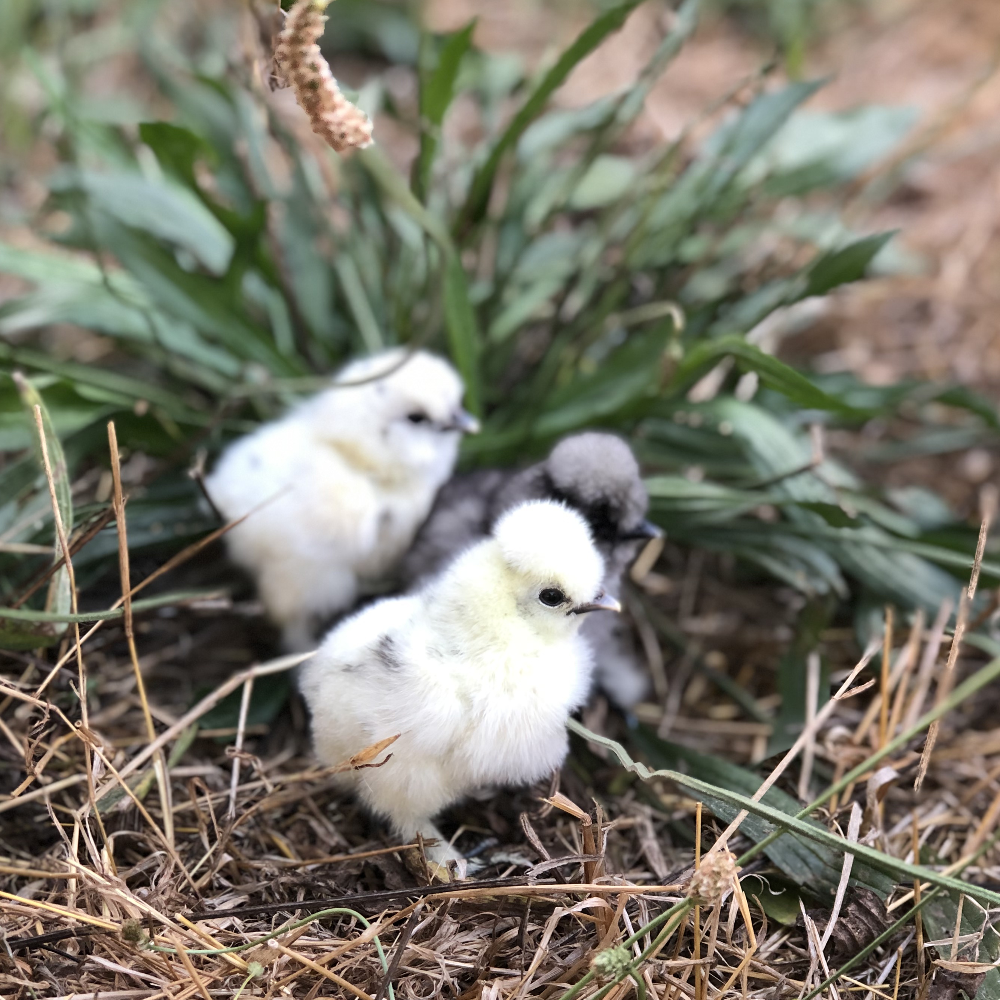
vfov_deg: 22.6
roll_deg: -2.3
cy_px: 738
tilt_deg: -27.7
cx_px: 482
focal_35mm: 76
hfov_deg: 22.8
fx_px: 2484
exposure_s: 1/30
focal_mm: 6.6
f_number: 2.8
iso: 32
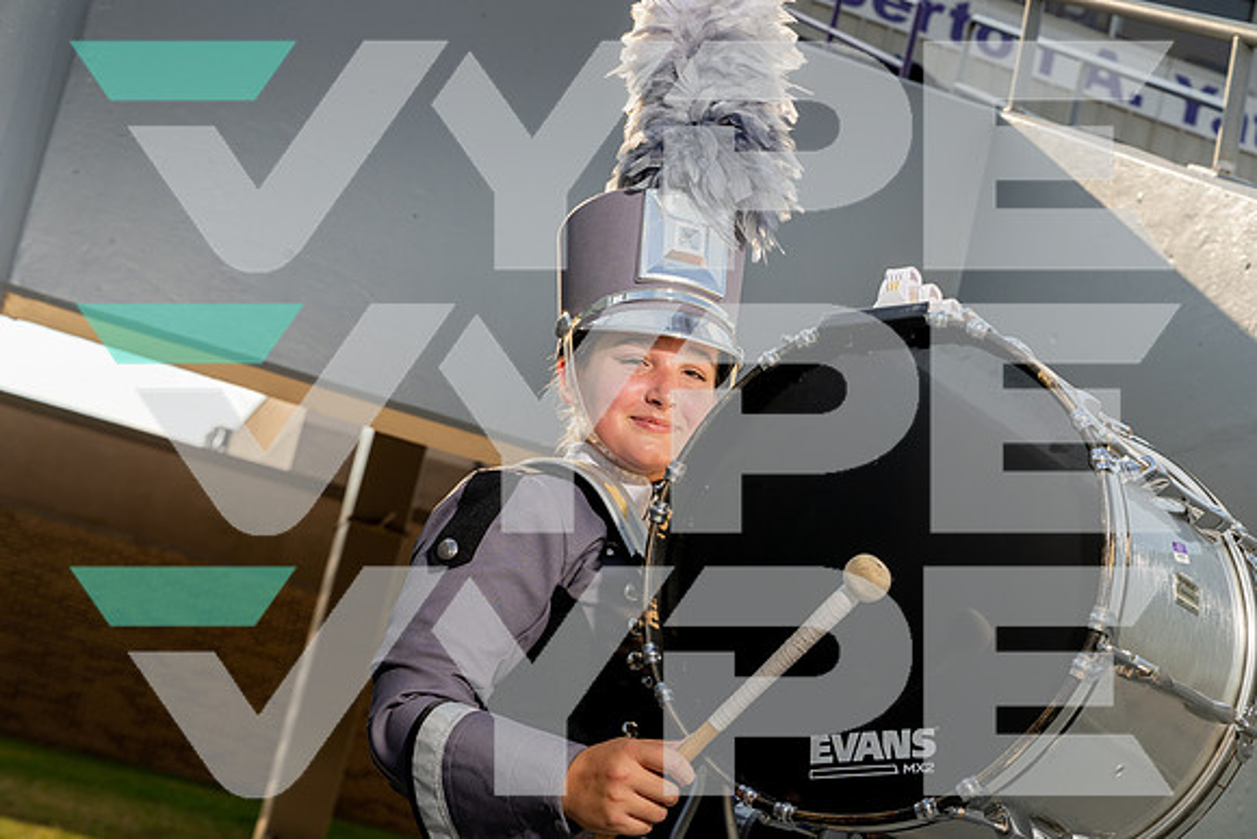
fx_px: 2445
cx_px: 628
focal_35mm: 70
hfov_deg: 28.8
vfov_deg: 19.5
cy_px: 420
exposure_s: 1/250
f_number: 8
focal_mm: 70
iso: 100
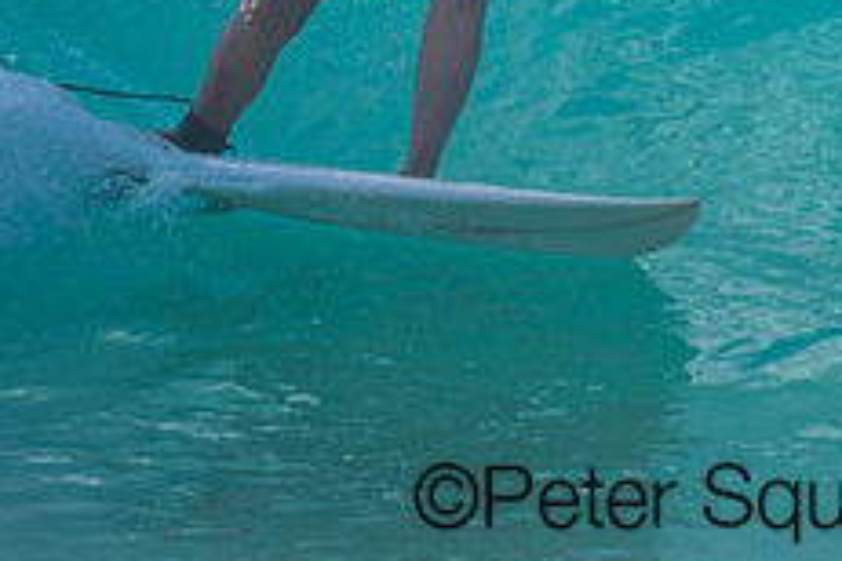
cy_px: -215
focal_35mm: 2323
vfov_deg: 0.6
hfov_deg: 0.9
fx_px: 54328
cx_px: 803
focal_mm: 800
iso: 320
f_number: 6.3
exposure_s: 1/2500
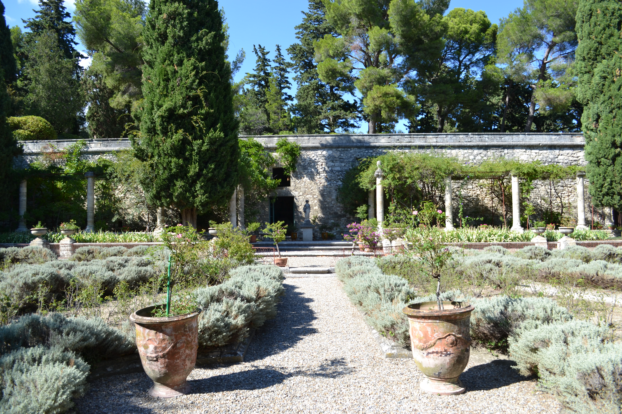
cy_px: 207
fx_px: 466
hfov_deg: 67.4
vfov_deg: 47.9
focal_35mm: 27
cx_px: 311
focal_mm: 18
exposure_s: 1/200
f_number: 6.3
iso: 100
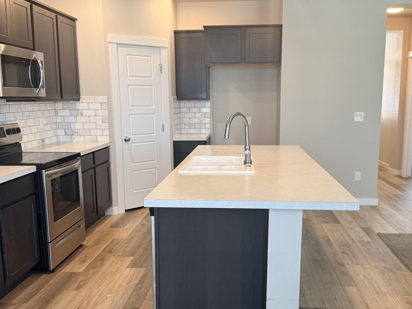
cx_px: 219
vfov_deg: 39.6
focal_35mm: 36
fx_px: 428
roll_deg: -0.2
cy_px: 173
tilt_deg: -9.5
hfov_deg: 51.3
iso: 200
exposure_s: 1/120
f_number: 1.78
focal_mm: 6.76
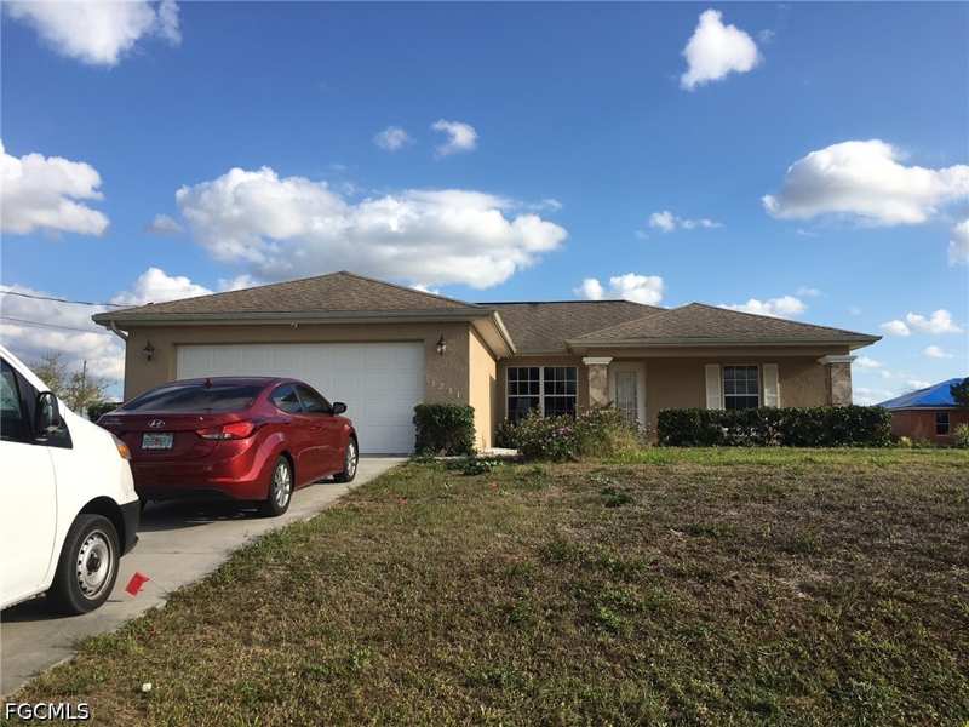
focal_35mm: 29
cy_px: 364
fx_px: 812
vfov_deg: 48.2
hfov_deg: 61.7
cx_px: 484
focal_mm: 4.15
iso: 25
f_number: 2.2
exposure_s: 1/1425
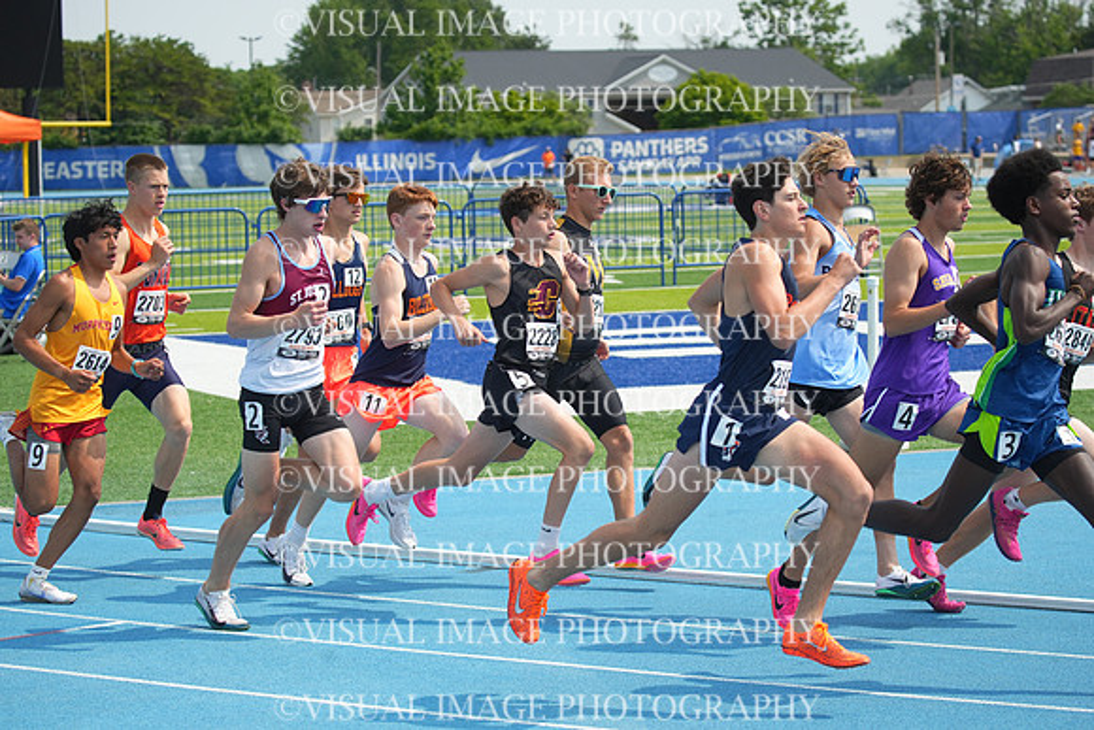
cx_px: 547
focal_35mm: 120
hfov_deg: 17.1
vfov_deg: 11.4
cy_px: 365
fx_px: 3647
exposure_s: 1/2500
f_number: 5.6
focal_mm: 120
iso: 500
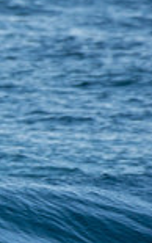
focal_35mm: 2869
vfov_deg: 0.7
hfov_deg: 0.5
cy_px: 169
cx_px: -298
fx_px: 18998
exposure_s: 1/400
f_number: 5.6
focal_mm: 500
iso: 280
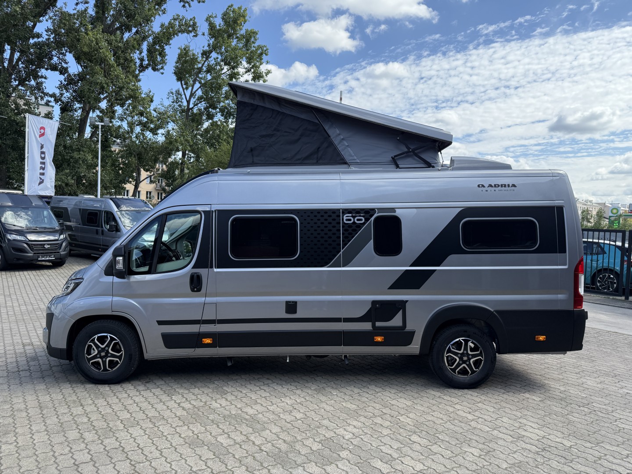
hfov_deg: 71.6
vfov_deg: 56.8
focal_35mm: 24
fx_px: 438
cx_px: 316
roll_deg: -1.9
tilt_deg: -1.8
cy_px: 237
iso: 100
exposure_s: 1/2232
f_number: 1.78
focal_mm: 6.76
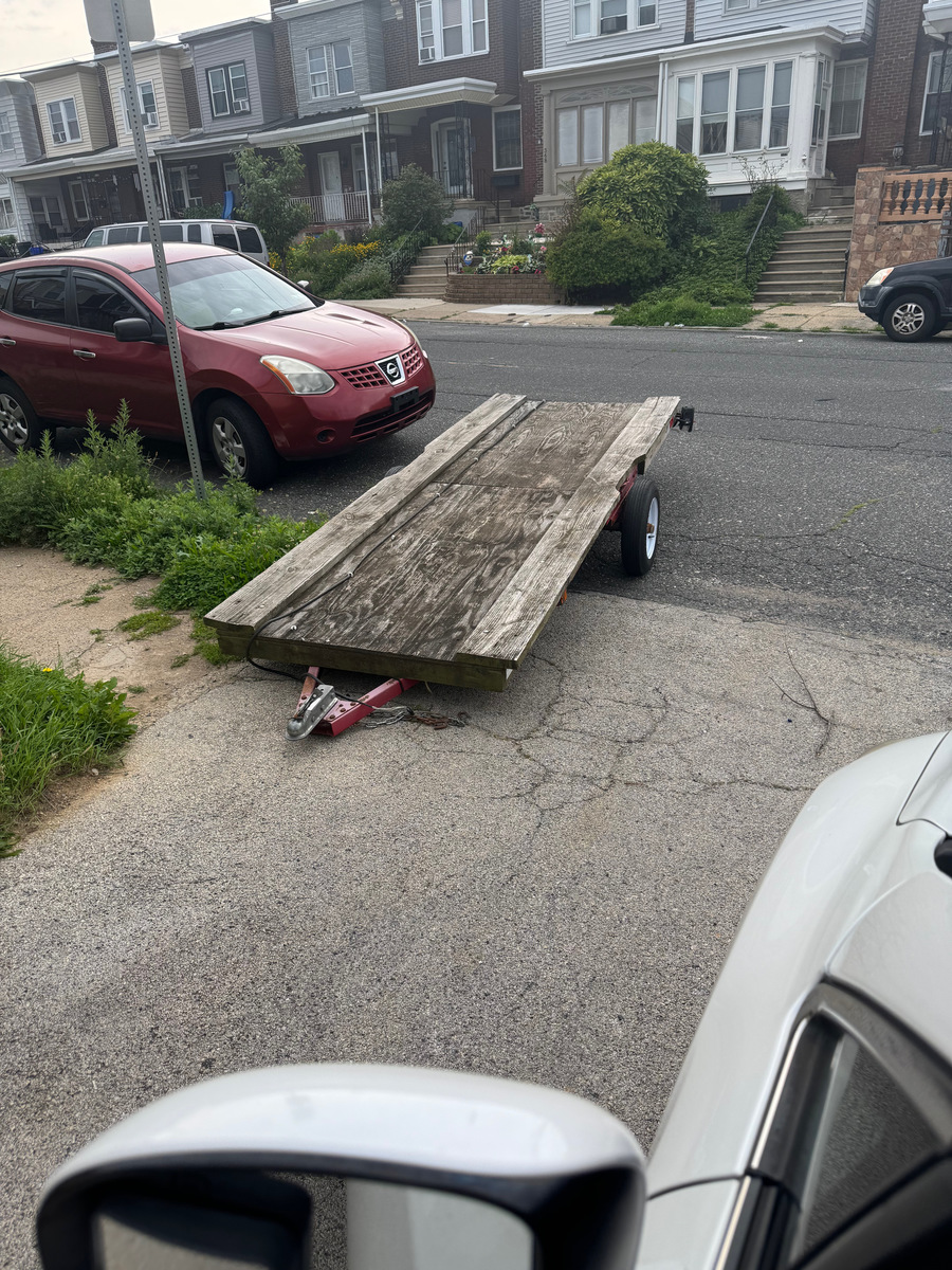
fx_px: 880
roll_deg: +4.4
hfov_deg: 56.8
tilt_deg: -22.7
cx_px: 476
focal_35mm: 24
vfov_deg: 71.6
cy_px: 635
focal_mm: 6.76
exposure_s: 1/730
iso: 80
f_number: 1.78
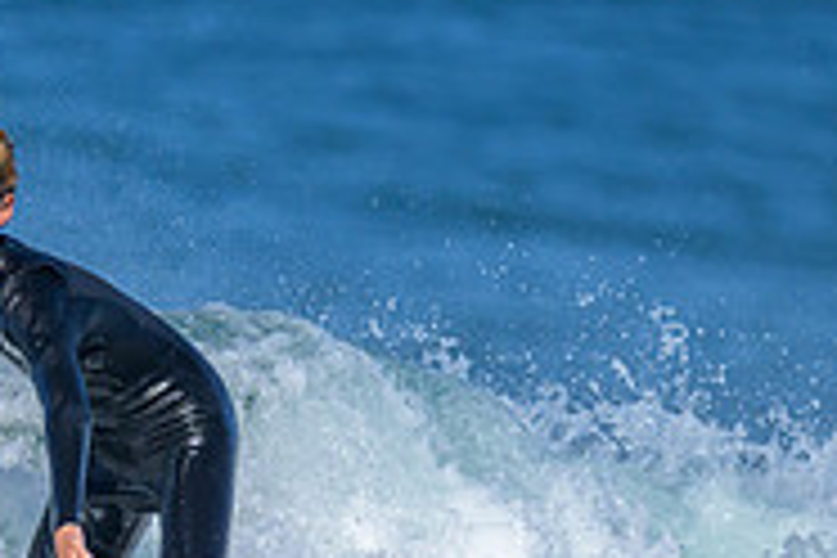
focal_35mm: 3433
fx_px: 79811
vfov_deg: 0.4
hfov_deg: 0.6
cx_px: -507
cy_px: 895
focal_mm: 800
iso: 280
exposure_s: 1/2000
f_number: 6.3
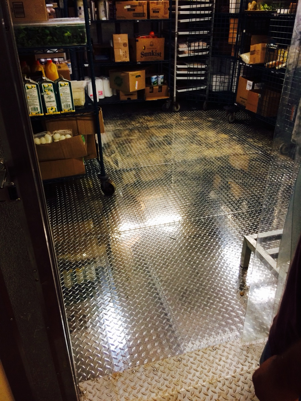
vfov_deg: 61.7
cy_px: 200
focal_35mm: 29
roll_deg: +1.4
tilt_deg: -30.9
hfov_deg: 48.2
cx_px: 150
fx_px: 336
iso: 64
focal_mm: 4.15
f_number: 2.2
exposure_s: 1/30
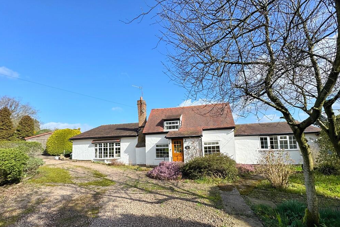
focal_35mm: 15
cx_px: 172
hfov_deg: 100.4
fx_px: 142
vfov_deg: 76.9
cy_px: 130
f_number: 2.2
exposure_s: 1/1927
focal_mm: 2.22
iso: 50
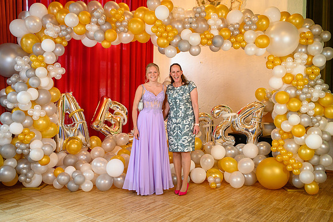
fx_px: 324
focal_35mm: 35
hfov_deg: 54.5
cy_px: 111
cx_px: 166
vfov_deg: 37.8
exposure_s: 1/100
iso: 1250
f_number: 3.5
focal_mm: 35
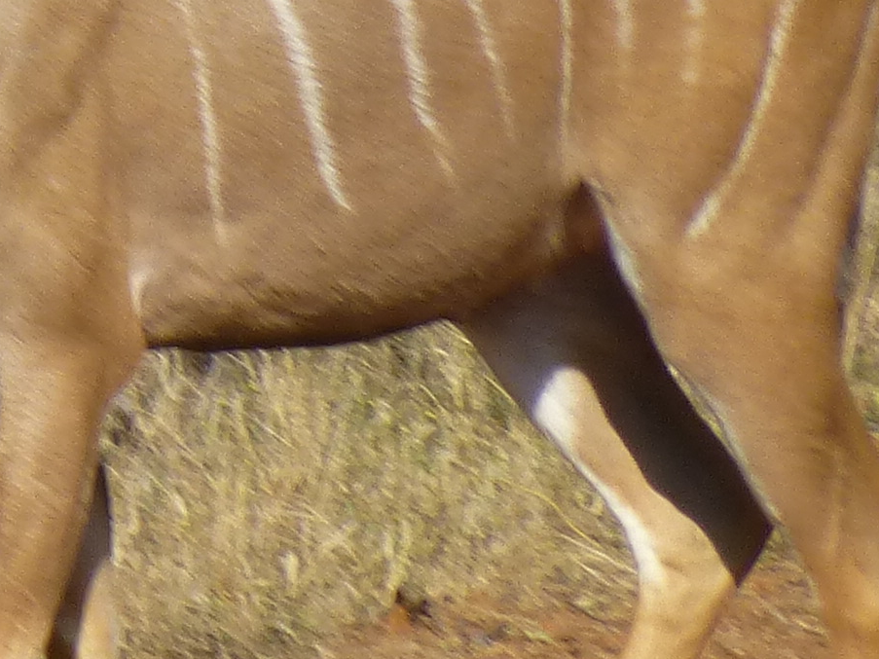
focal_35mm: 2076
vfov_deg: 0.7
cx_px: -377
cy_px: 4
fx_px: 52709
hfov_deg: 1.0
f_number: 6.2
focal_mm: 77.4
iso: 100
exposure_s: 1/320
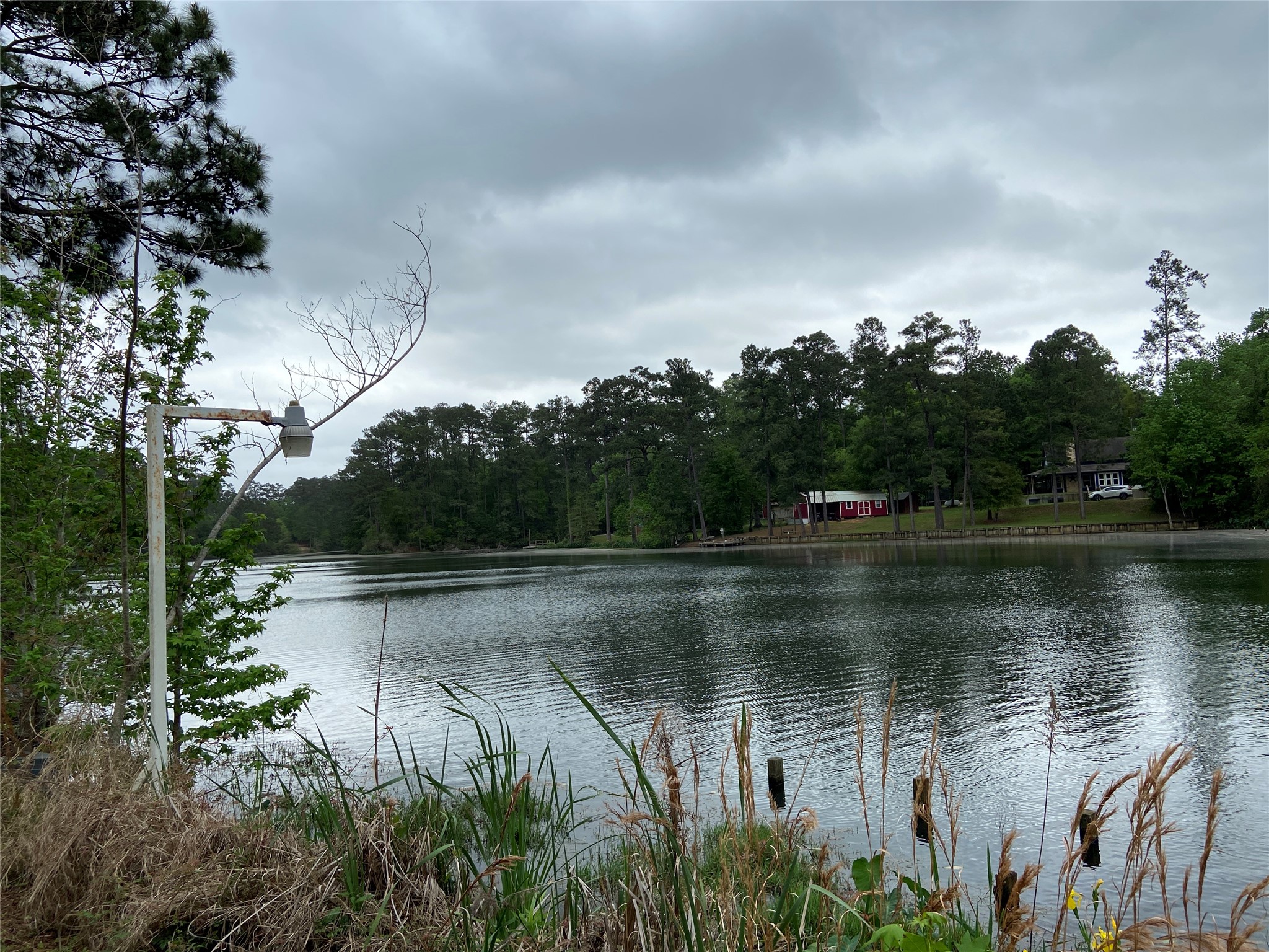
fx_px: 953
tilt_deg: +1.1
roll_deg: +2.5
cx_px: 634
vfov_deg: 53.1
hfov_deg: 67.3
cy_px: 476
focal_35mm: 26
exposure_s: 1/1838
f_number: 1.8
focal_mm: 4.25
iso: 32
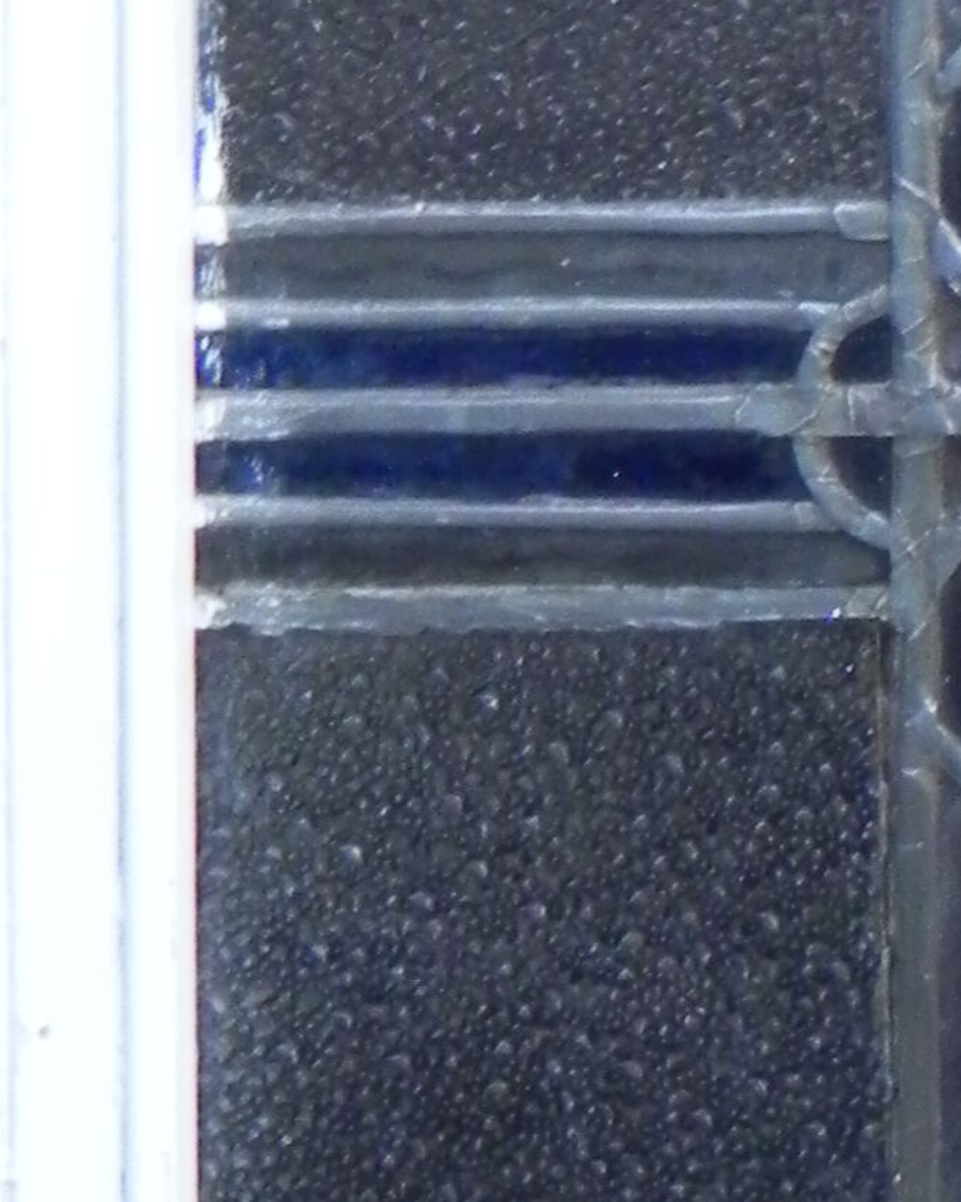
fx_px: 4978
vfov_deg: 12.3
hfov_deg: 10.4
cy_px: -1143
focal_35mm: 140
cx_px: 1693
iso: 400
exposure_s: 1/12.8
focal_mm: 5.9
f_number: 2.8
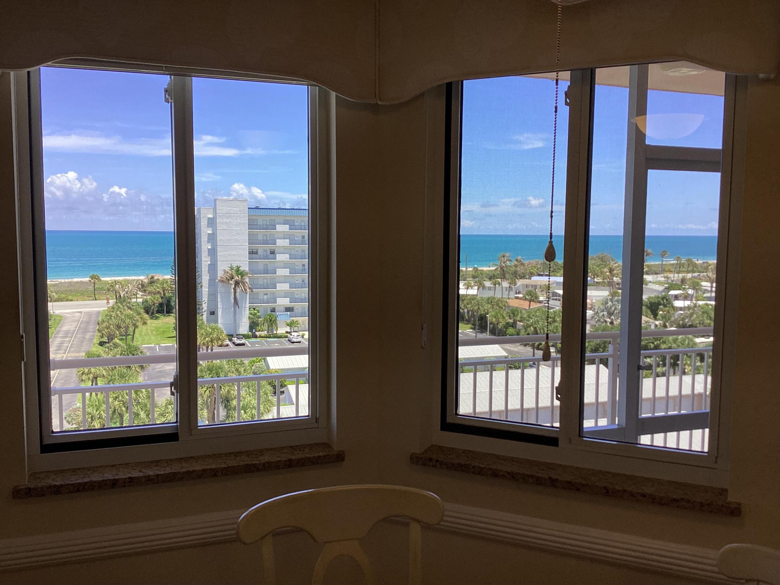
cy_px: 292
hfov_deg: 58.4
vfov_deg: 45.4
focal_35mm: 31
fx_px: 699
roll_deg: +0.6
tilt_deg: -6.0
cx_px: 390
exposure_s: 1/212
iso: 25
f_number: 2.4
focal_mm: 3.3
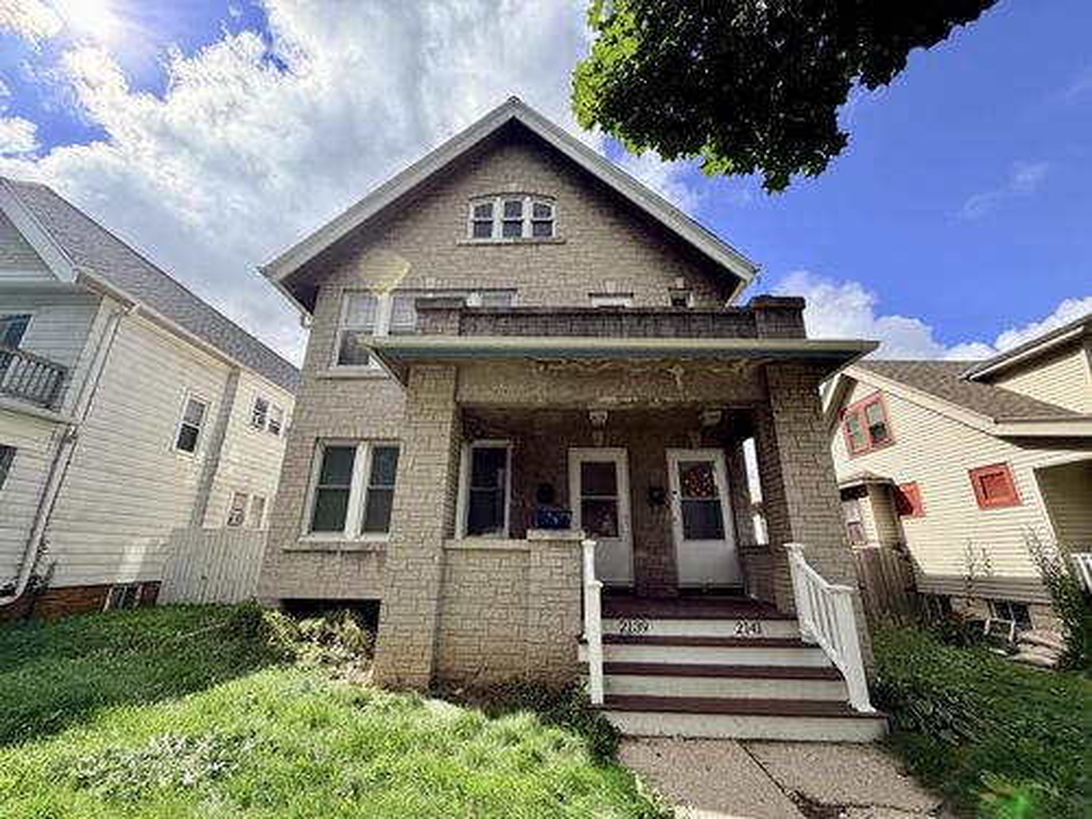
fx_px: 442
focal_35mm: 14
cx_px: 546
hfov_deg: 102.1
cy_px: 410
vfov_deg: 85.7
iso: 25
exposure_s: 1/864
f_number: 2.2
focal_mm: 2.22
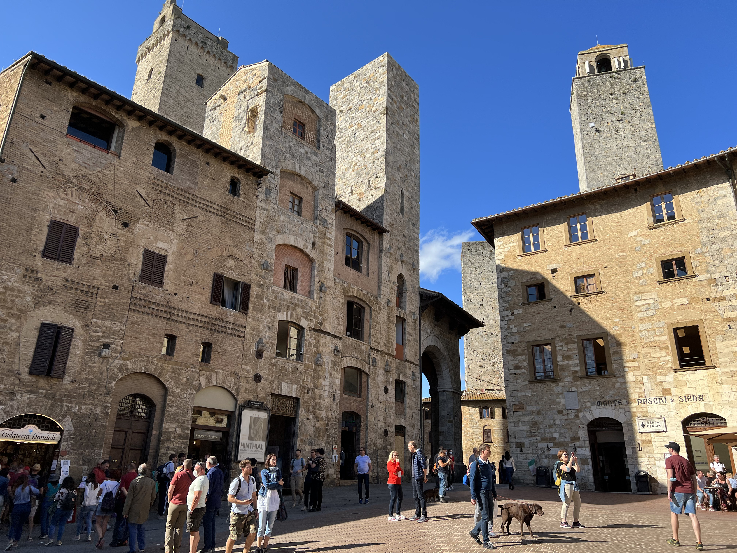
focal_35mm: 26
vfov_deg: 53.1
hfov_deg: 67.3
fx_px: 554
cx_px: 368
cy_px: 276
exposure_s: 1/2353
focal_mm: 5.7
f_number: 1.5
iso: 50
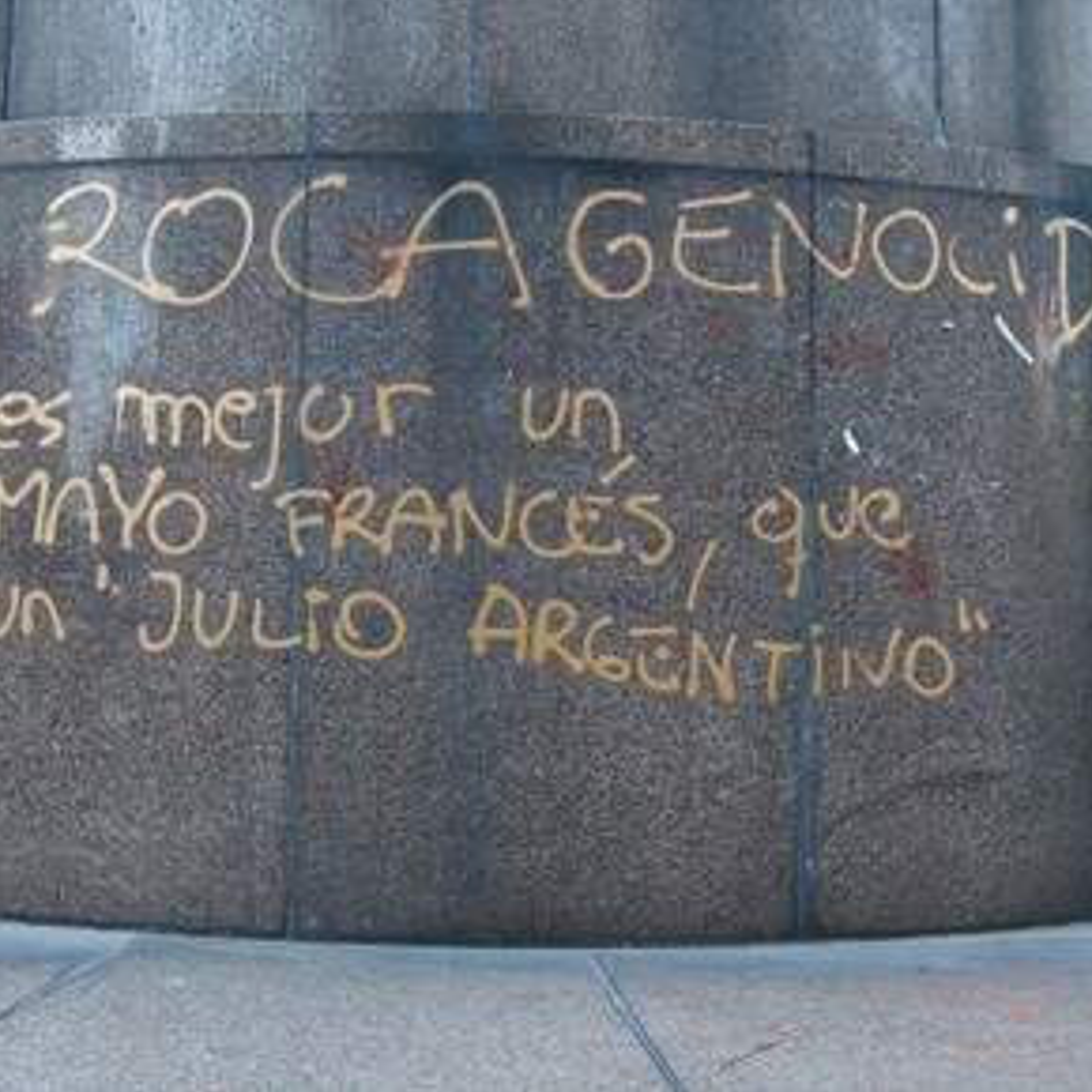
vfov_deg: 38.3
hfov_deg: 38.3
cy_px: 546
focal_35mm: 44
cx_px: 478
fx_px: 1570
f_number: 2.8
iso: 100
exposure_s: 1/57.9
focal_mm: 7.6
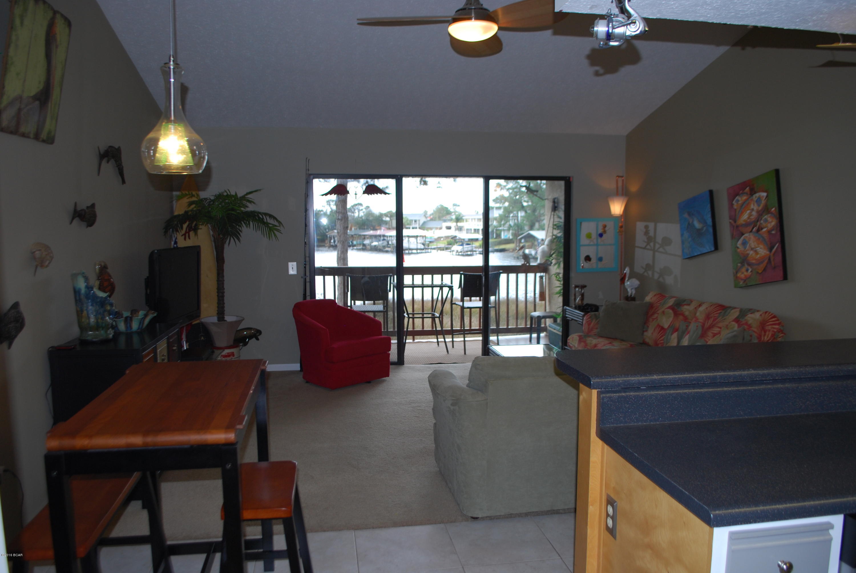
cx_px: 428
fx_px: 643
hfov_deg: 67.3
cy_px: 286
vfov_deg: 48.0
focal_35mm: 27
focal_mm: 18
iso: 200
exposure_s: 1/60
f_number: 3.5
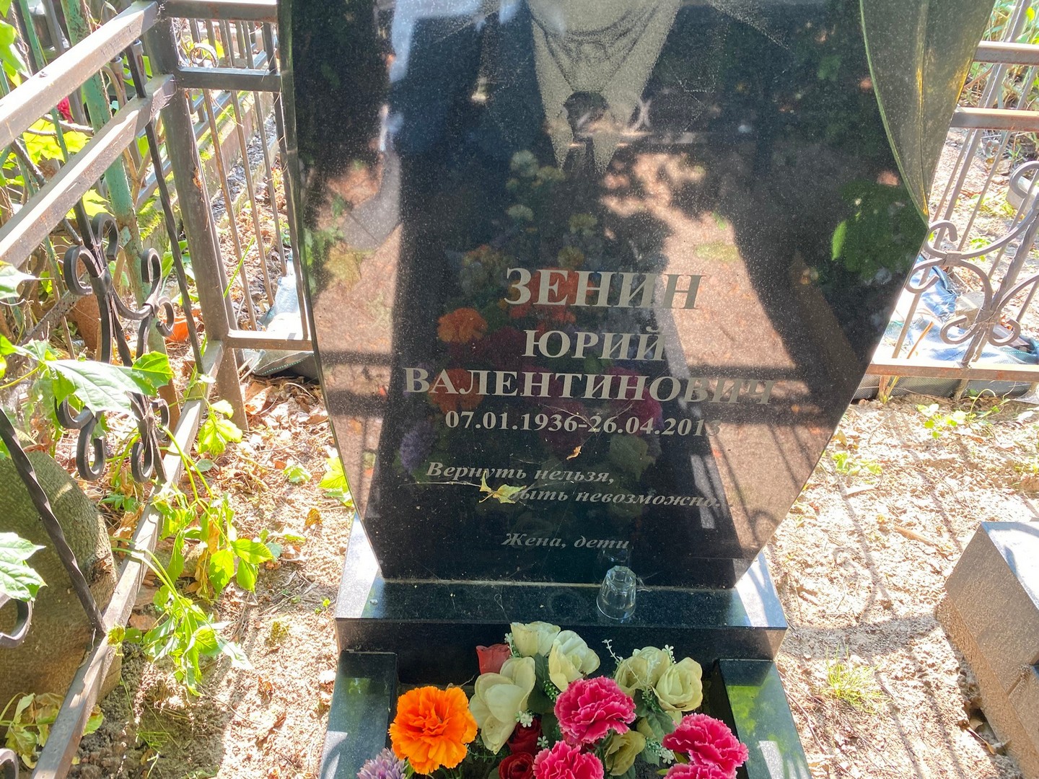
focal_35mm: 26
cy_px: 390
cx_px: 520
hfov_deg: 67.3
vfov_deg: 53.1
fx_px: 780
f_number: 1.8
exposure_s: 1/121
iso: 80
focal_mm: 4.25
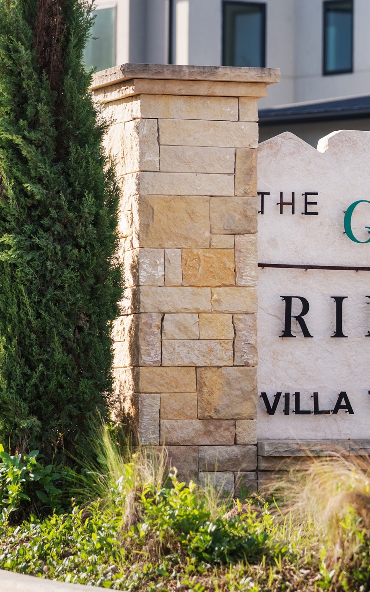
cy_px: 301
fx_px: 3032
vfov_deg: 11.1
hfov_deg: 6.9
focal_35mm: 188
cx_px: 450
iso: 200
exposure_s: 1/400
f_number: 4
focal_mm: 120
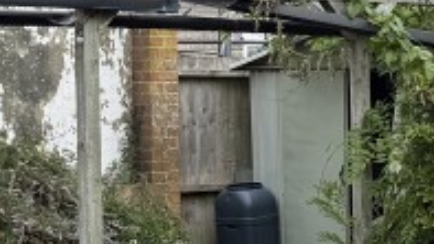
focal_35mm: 136
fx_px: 1566
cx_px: 460
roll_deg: -0.2
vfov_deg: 8.9
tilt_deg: -2.9
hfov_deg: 15.4
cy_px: 160
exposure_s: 1/1727
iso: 80
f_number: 1.78
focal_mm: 6.76
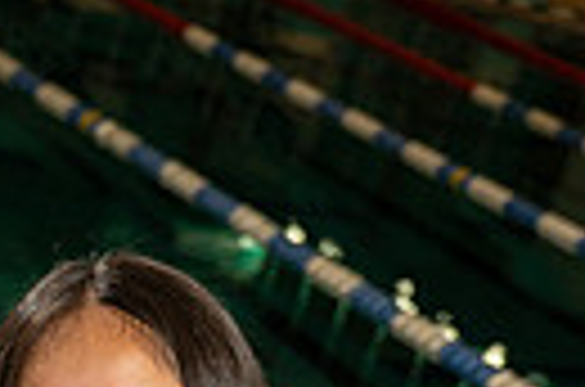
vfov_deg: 10.3
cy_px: 999
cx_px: -72
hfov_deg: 17.8
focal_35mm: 111
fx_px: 1799
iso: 500
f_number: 4
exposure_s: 1/250
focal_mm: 32
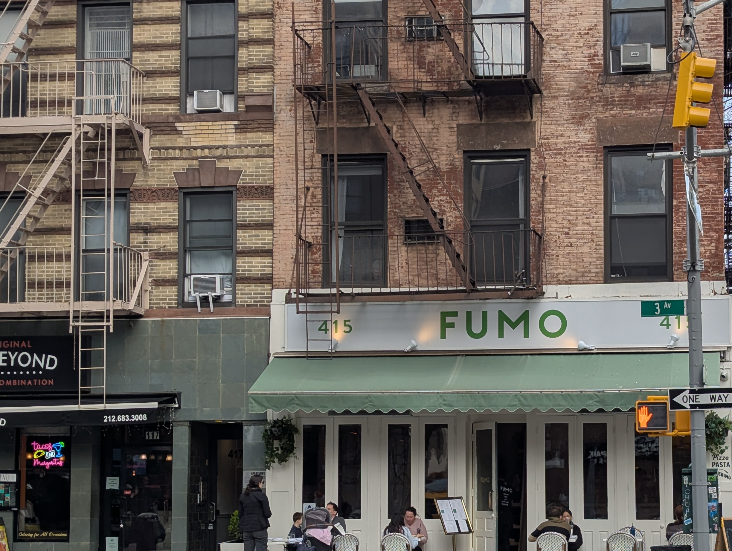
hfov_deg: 24.3
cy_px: 378
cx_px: 475
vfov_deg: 18.4
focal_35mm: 80
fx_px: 1694
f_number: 1.85
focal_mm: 6.81
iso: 45
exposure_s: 1/1027
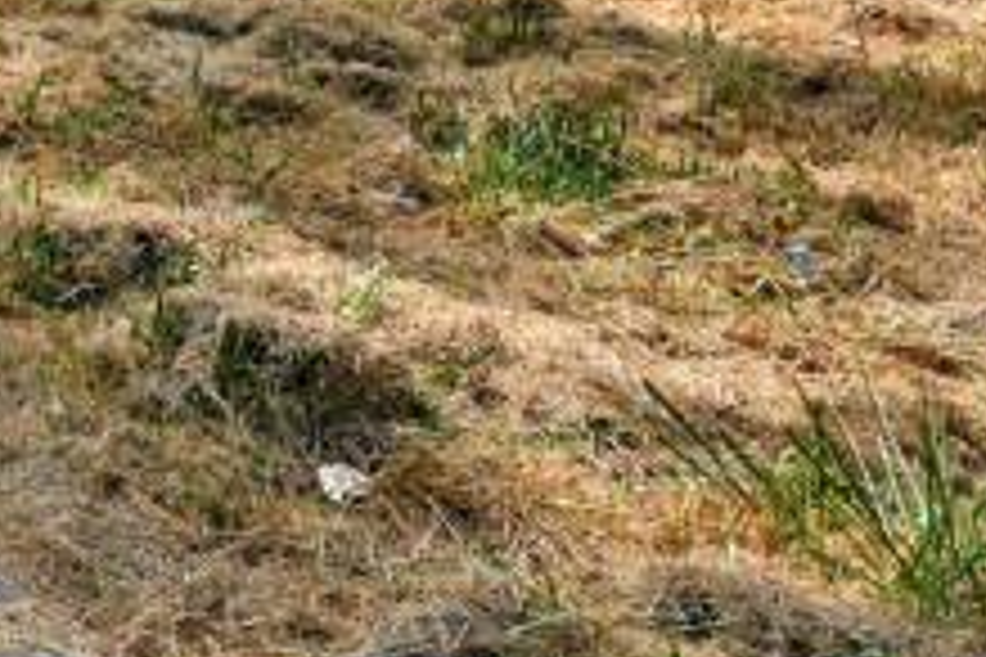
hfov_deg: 12.3
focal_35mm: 99
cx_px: -1774
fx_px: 2723
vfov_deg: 11.4
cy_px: -914
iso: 100
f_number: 6.3
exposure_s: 1/320
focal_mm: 14.5
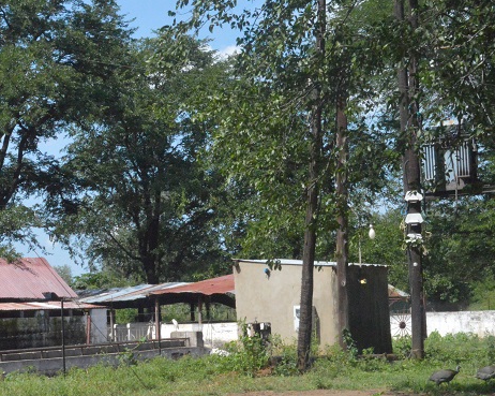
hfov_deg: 21.1
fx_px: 1288
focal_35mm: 88
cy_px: 245
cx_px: 19
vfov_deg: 17.4
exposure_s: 1/2000
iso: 6400
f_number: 18
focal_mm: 32
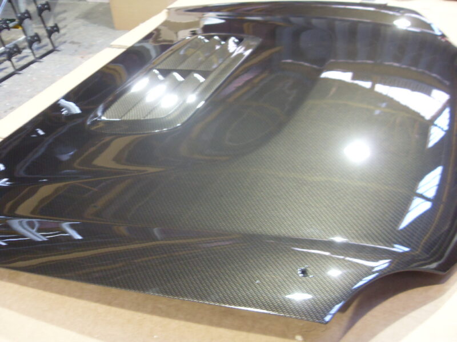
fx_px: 462
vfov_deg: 40.7
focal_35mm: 35
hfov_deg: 52.6
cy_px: 171
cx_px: 228
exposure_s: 1/8
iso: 200
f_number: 2.8
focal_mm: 6.3
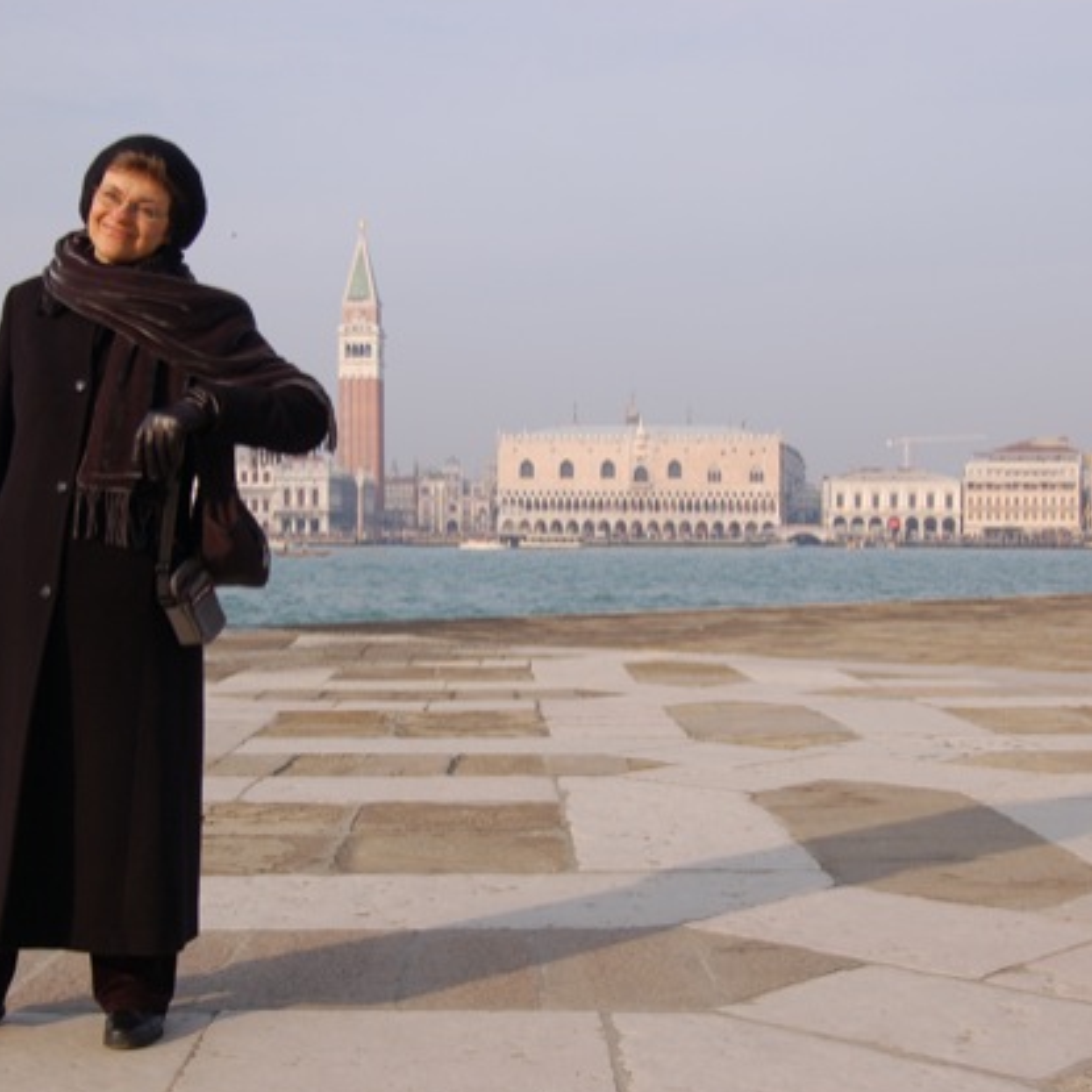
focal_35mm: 51
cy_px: 551
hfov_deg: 33.4
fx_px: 1820
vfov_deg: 33.4
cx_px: 510
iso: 200
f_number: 8
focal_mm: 26
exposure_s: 1/250
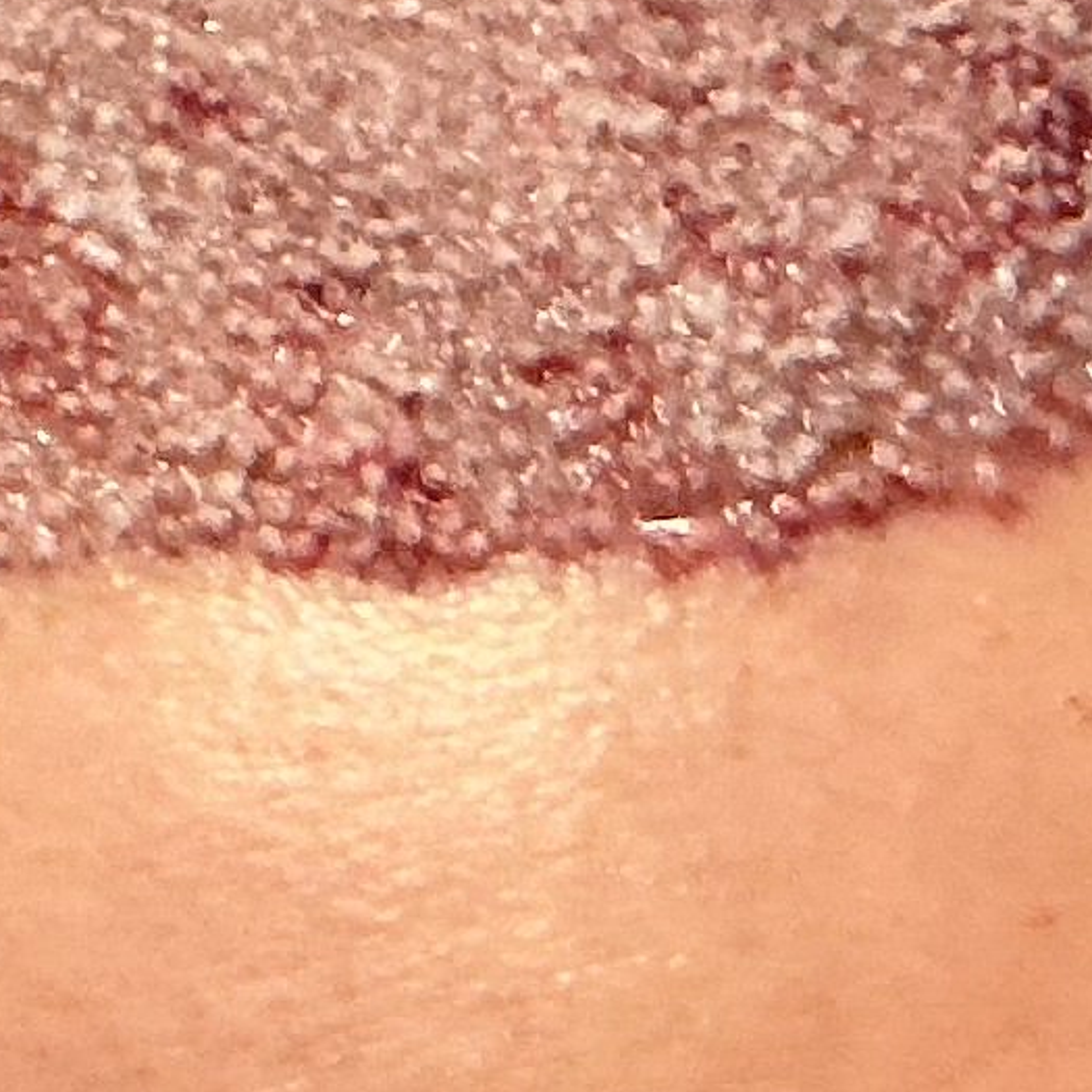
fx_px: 7031
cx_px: -595
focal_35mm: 197
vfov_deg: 8.9
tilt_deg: -24.0
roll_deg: -0.6
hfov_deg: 8.7
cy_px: 318
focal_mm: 3
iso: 160
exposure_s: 1/50
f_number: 1.8
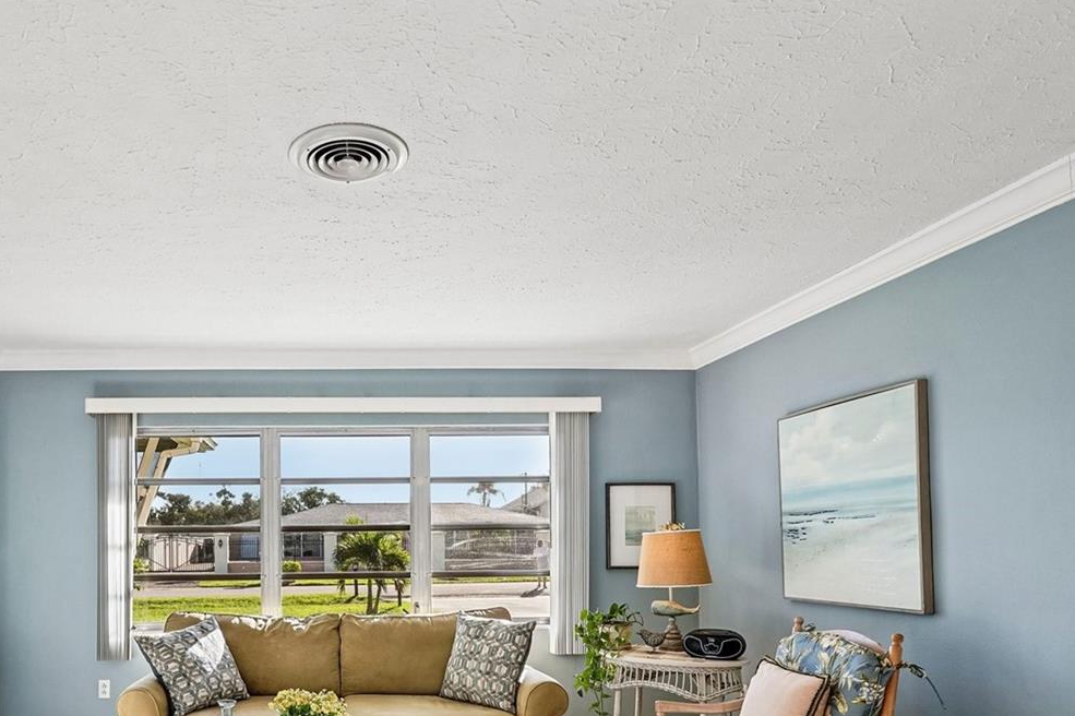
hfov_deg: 67.2
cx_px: 346
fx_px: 776
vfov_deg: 47.9
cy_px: 526
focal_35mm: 26
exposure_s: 1/125
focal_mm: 16
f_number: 8
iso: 400
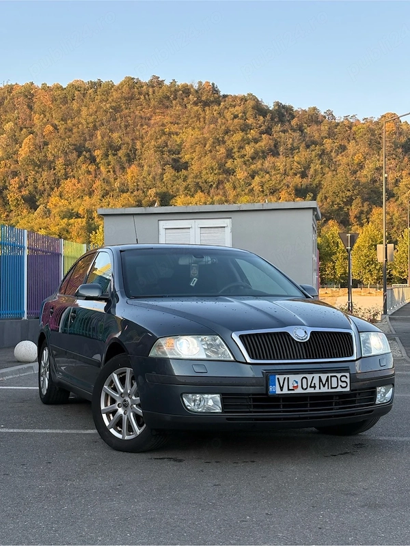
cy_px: 273
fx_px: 821
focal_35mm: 52
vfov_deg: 36.8
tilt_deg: +2.9
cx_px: 205
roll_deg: +0.5
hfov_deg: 28.0
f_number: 1.6
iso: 40
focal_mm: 5.96
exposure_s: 1/515
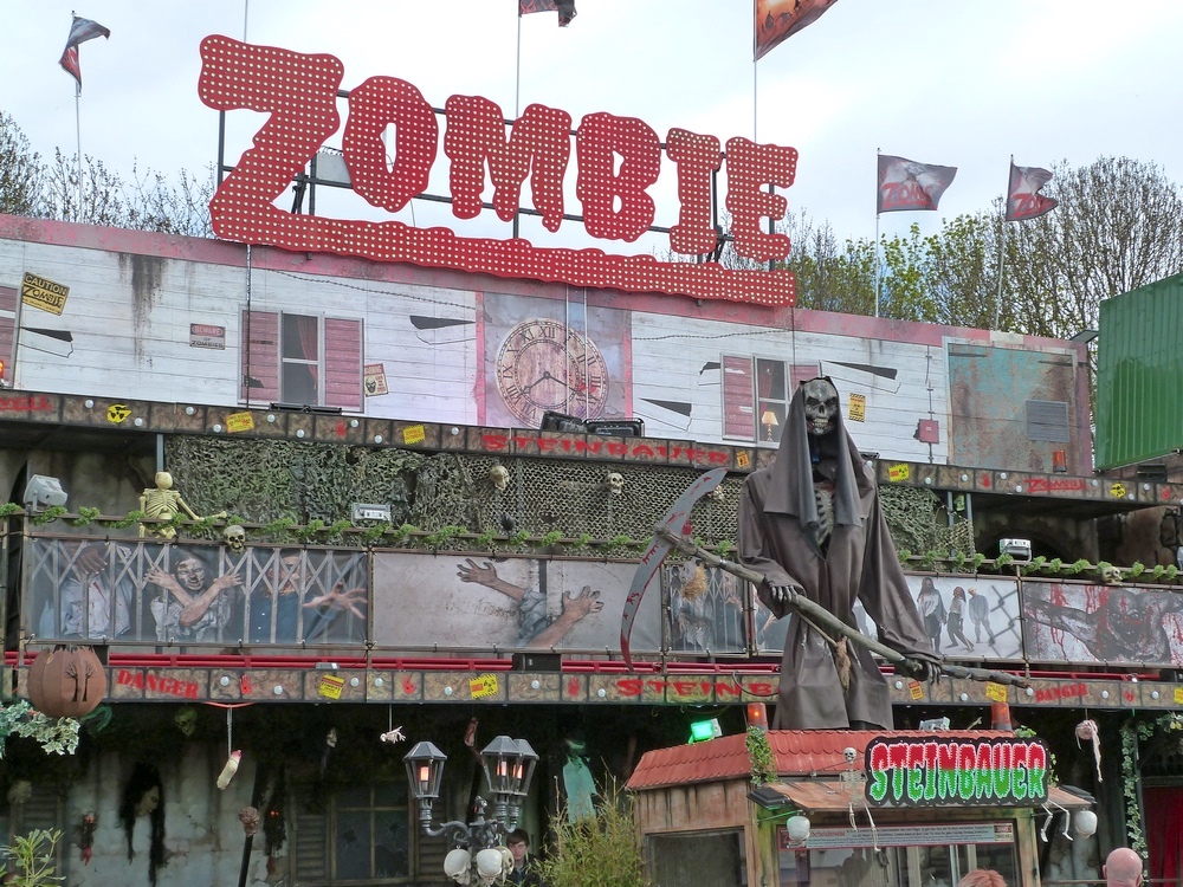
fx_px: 1914
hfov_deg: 34.3
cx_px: 592
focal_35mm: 56
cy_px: 444
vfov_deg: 26.1
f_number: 5.6
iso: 160
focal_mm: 10
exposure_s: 1/250
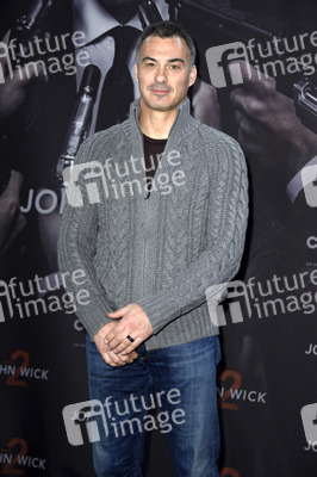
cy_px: 238
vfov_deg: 22.2
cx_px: 158
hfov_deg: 14.8
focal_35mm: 92
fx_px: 1217
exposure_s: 1/160
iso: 800
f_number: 5.3
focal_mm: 92
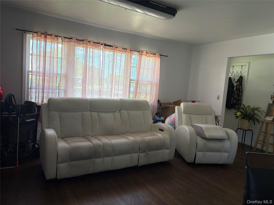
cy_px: 102
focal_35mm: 26
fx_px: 206
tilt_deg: -4.2
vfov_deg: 53.1
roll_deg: -3.9
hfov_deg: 67.3
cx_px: 137
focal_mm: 5.96
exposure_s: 1/163
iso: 125
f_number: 1.6
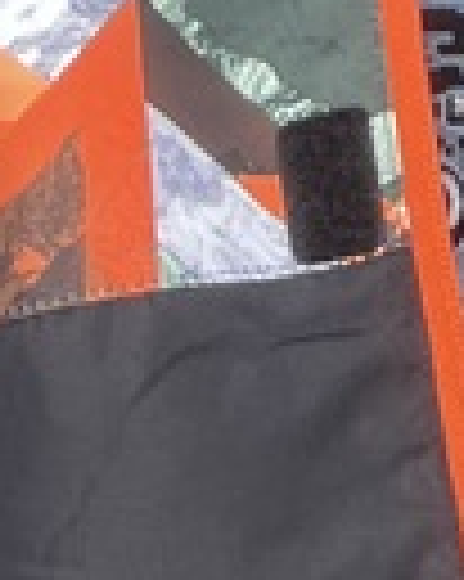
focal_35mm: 201
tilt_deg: +15.3
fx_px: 3454
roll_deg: +3.0
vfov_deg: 8.1
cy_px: -1200
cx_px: 1135
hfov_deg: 7.2
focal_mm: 5.7
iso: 50
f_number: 1.5
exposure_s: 1/452
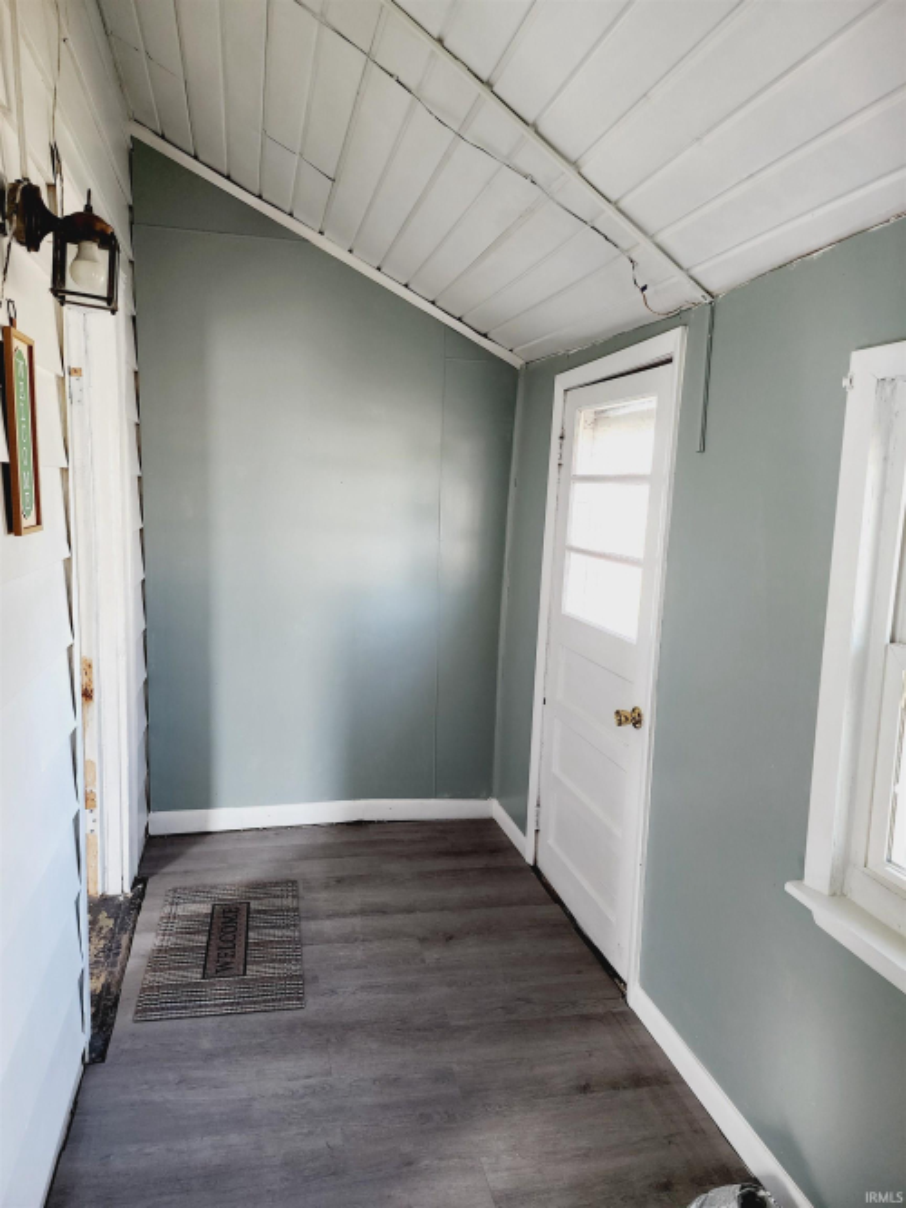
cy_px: 604
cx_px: 453
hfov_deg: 58.9
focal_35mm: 23
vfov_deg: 73.9
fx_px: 803
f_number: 1.8
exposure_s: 1/120
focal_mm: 6.4
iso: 250
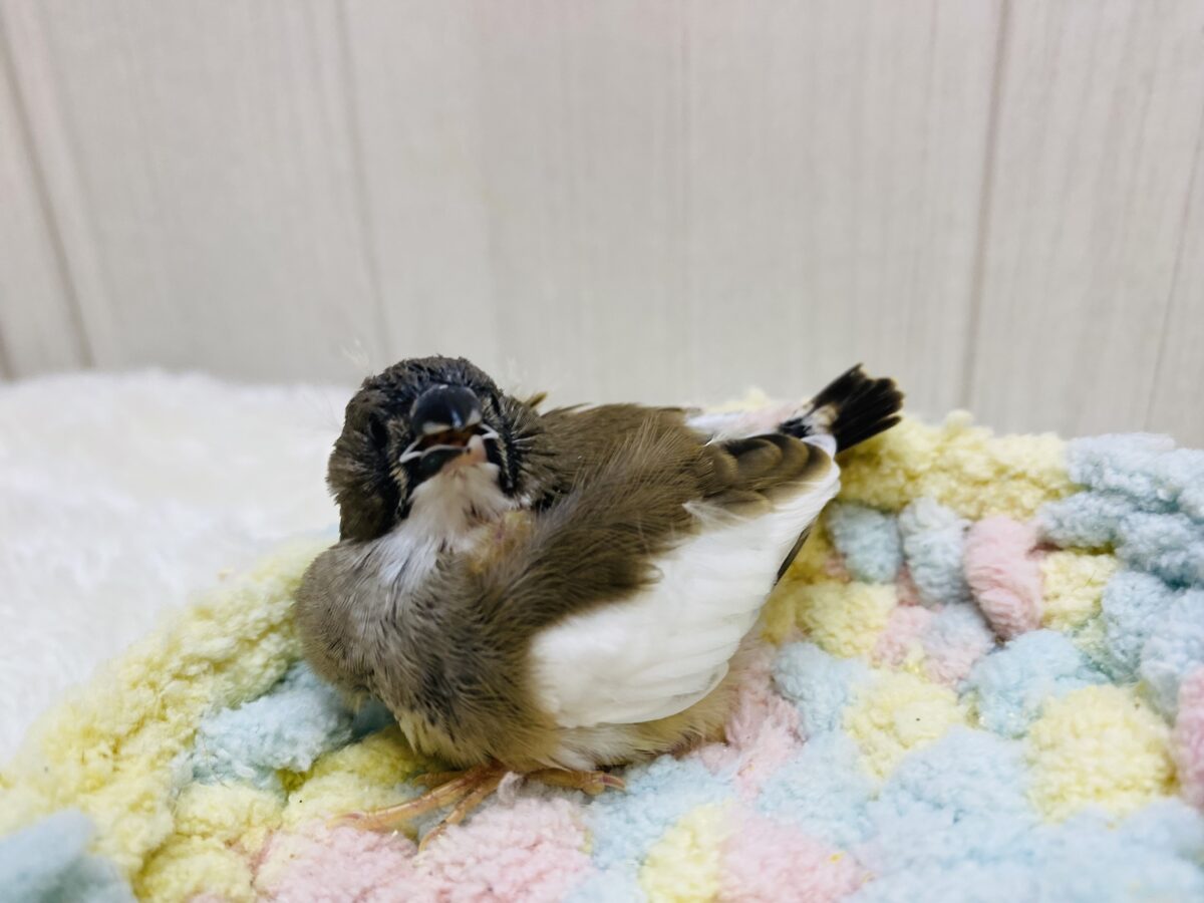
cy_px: 452
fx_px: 870
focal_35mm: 25
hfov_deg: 69.4
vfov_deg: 54.9
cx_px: 602
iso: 80
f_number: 1.8
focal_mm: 4.25
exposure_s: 1/100
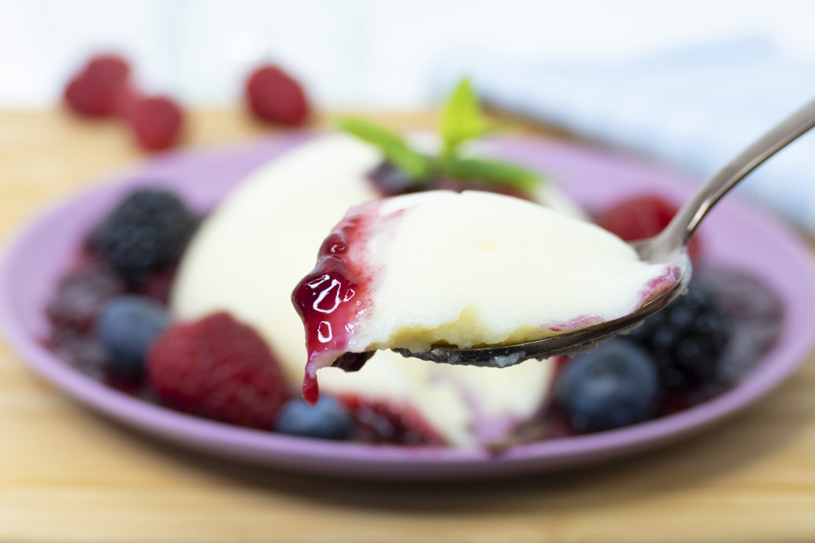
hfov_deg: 32.4
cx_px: 408
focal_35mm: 62
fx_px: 1404
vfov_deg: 21.9
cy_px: 272
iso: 640
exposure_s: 1/250
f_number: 3.5
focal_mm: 22.58
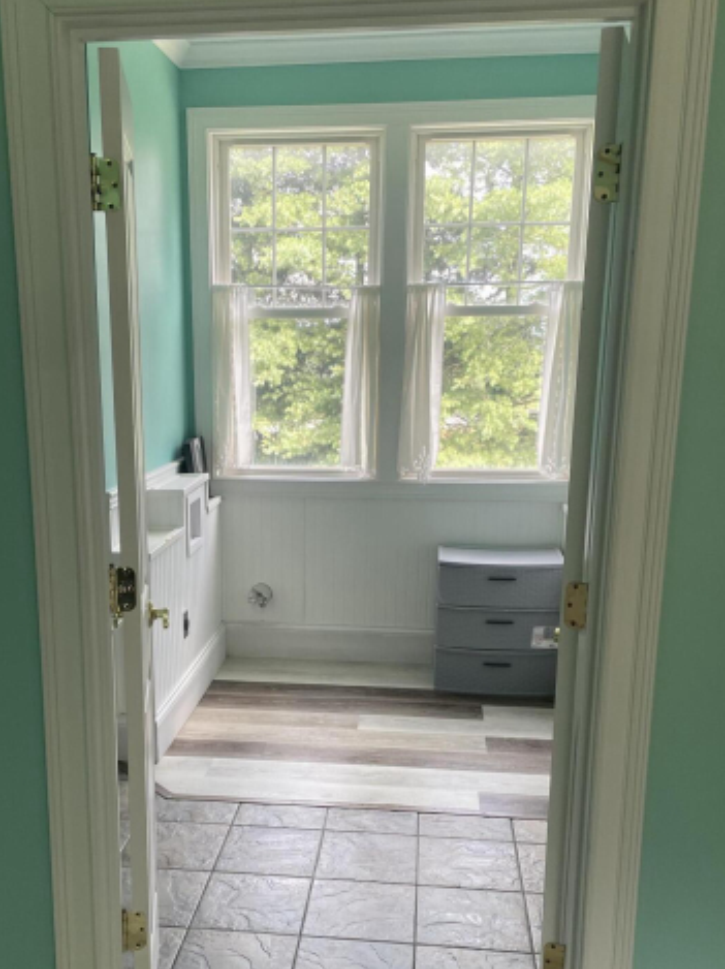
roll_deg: +1.9
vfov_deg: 49.8
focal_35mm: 37
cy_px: 596
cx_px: 291
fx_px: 1035
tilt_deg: -12.3
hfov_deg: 38.5
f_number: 1.6
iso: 50
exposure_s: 1/121
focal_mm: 4.2
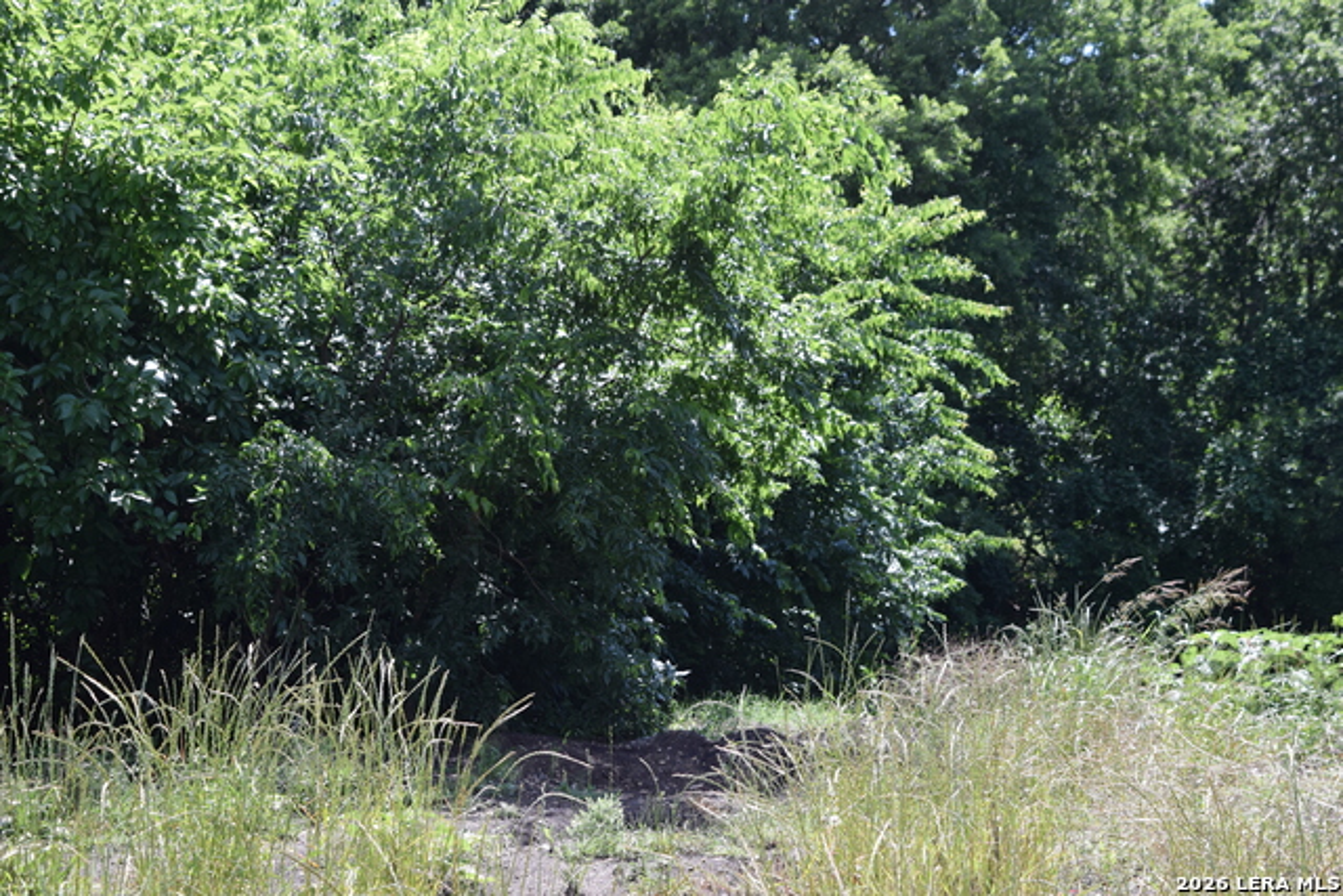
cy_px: 448
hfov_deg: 29.9
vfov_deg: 20.2
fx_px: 2519
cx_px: 672
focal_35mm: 68
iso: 400
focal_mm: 45
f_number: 7.1
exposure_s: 1/200
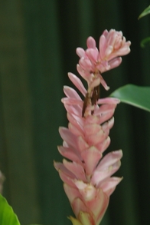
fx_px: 3231
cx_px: 19
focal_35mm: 518
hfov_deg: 2.7
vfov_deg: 4.0
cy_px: 131
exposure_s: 1/125
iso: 220
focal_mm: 135
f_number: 5.6
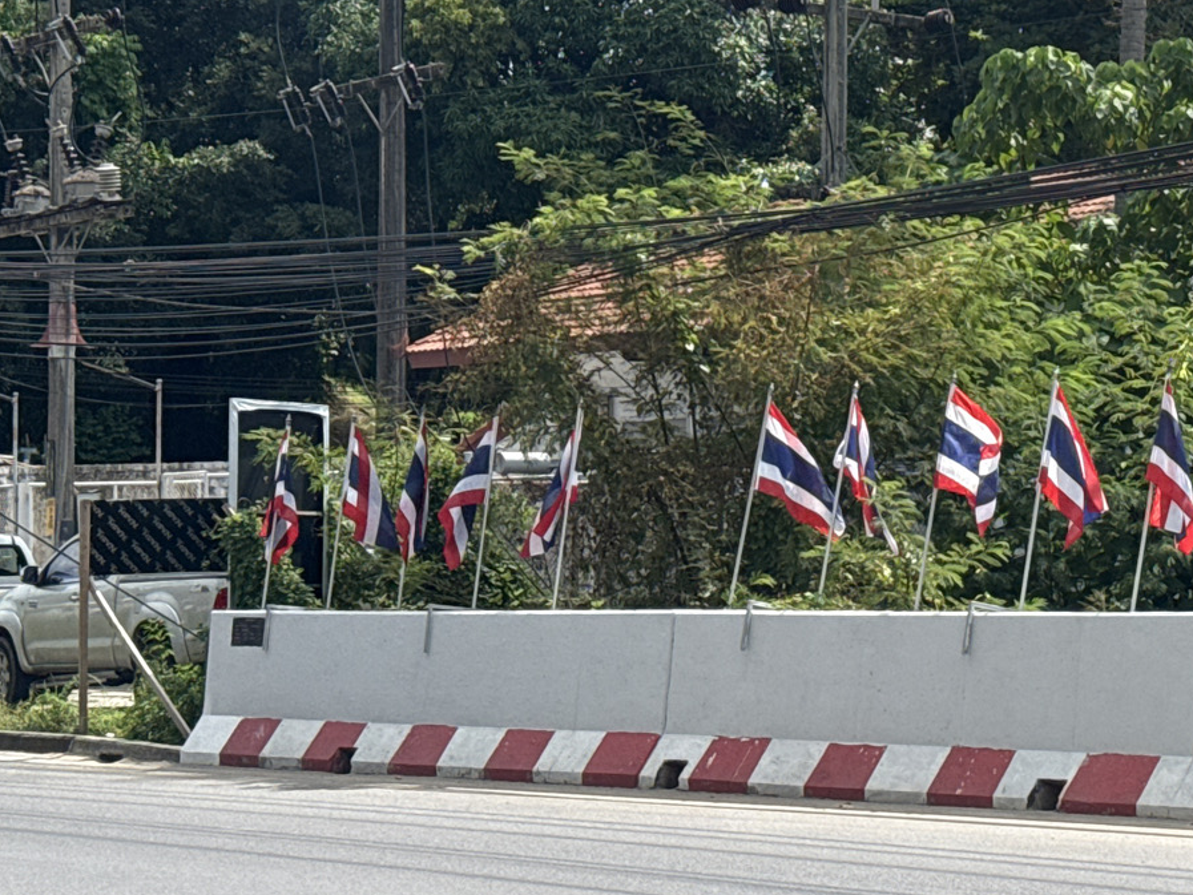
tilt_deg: +3.9
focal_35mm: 107
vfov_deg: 13.8
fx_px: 3688
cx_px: 1210
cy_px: 198
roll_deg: +0.8
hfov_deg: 17.9
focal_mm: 6.76
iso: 64
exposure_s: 1/4587
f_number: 1.78
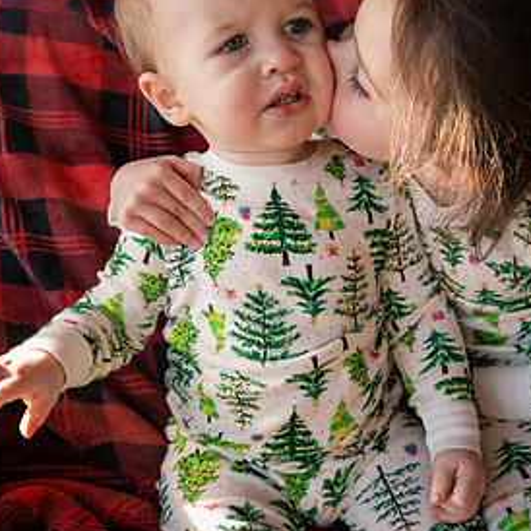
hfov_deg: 31.6
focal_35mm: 54
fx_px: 937
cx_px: 316
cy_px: 201
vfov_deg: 31.5
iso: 400
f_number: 4
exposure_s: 1/250
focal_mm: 30
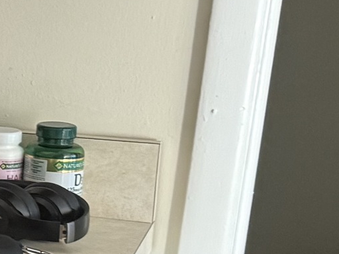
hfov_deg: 10.5
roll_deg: -0.6
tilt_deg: -13.1
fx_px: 1410
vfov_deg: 10.3
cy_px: 171
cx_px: -613
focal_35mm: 144
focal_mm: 6.76
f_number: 1.78
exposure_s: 1/60
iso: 250
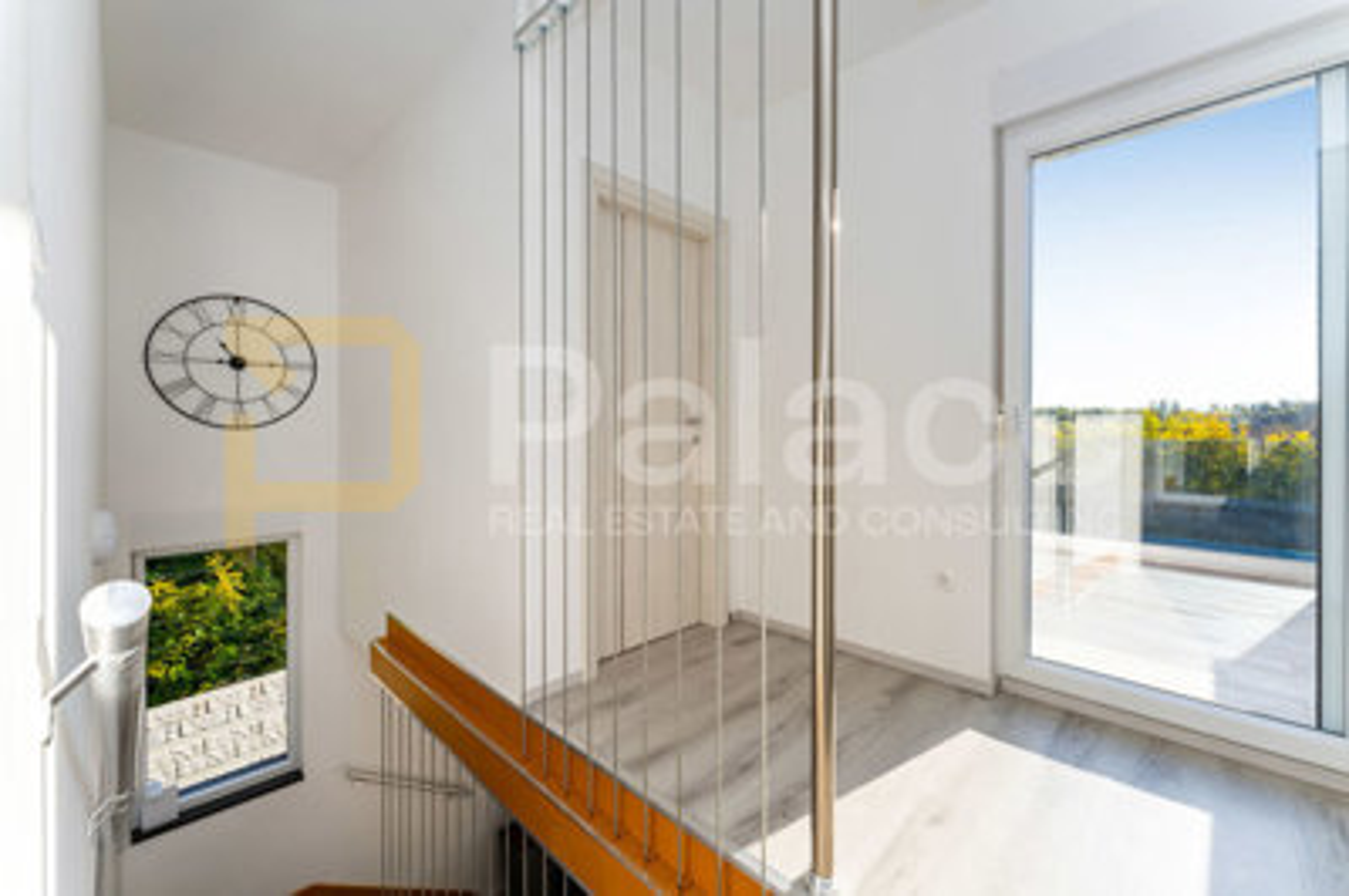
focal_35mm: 14
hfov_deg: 104.3
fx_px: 524
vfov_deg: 81.1
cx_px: 674
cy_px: 448
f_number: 7.1
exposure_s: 1/250
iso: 200
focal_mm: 14
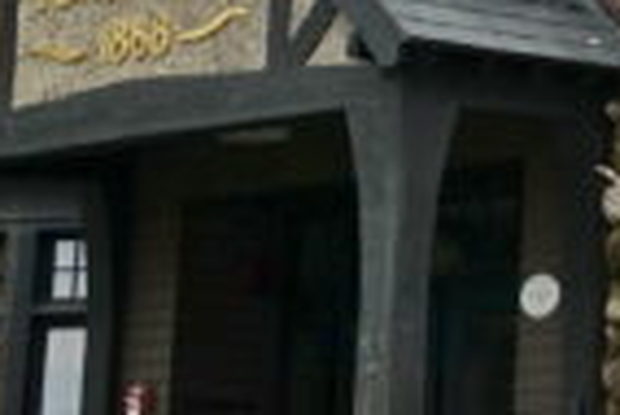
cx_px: 926
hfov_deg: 11.4
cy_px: -574
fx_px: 2982
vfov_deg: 7.4
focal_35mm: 173
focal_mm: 8.8
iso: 125
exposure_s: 1/640
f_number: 4
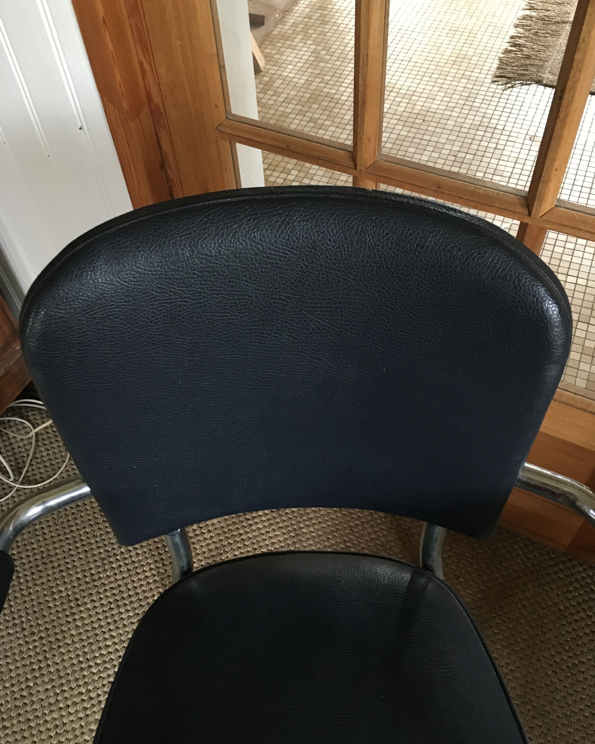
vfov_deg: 57.2
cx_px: 297
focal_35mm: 31
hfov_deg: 47.1
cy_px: 374
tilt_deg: -51.2
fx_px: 682
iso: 400
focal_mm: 4.15
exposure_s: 1/17
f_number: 2.2
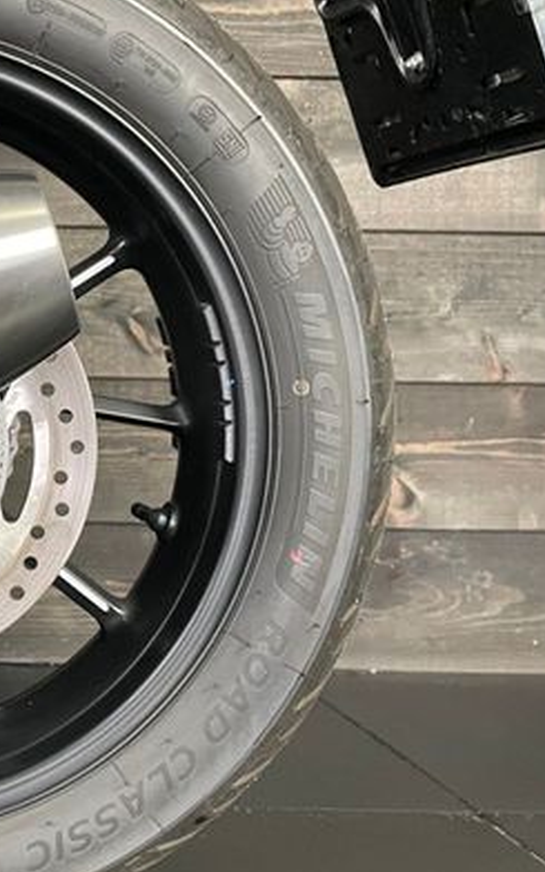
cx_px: -142
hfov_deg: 25.1
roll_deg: +0.1
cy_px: 425
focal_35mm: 45
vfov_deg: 44.4
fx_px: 1069
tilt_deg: -2.4
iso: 400
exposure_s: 1/50
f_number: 1.6
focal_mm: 4.2
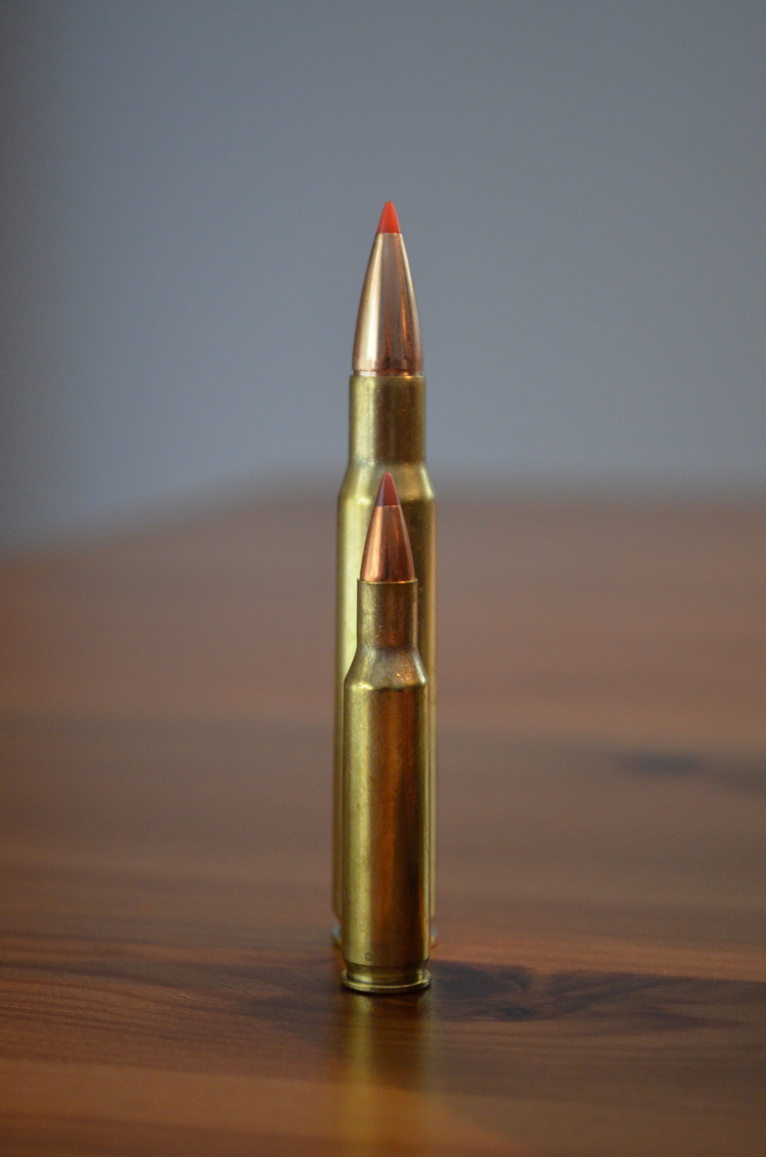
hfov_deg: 16.5
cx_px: 383
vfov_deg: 24.7
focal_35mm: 82
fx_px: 2645
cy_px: 578
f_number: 5.6
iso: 2000
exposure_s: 1/30
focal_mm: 55
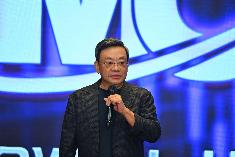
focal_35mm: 400
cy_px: 78
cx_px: 118
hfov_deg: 5.2
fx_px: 2611
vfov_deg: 3.4
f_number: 5.6
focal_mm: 400
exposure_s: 1/125
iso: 1600
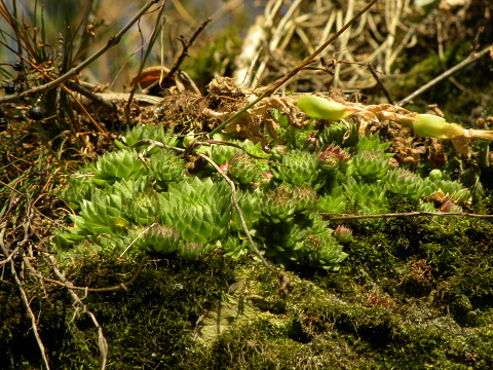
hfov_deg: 3.2
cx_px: 246
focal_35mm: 624
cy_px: 185
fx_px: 8887
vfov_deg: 2.4
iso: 72
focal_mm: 110.4
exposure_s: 1/165
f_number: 5
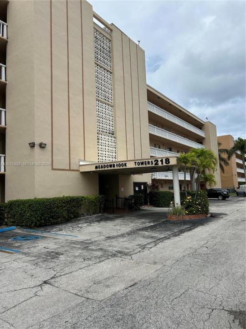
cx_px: 123
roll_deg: +1.6
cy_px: 164
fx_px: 246
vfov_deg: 67.3
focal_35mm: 26
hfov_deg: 53.1
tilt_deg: +7.9
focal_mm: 5.7
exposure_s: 1/7463
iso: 50
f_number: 1.5
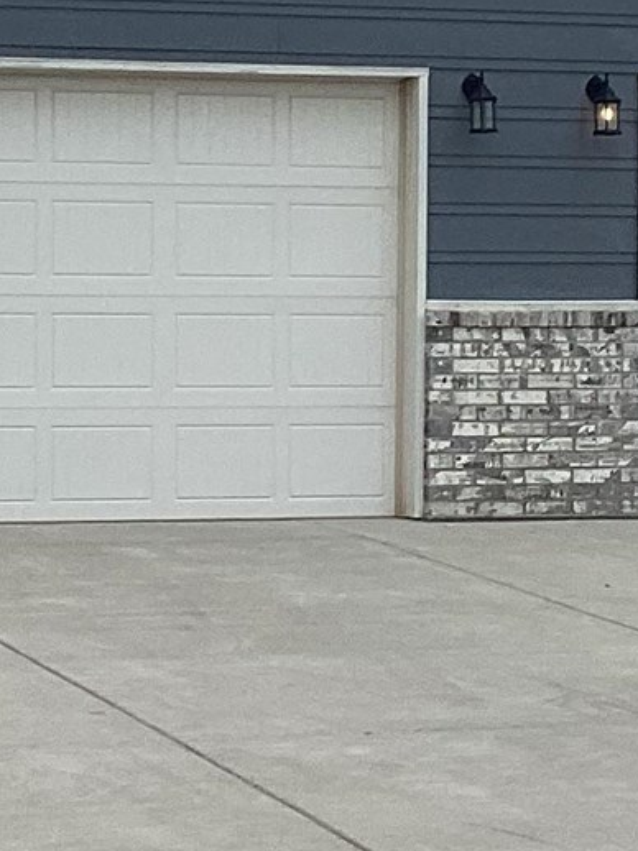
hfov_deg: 10.7
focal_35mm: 138
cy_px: 168
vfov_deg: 14.2
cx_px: 158
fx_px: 3394
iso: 25
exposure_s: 1/2717
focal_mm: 3.3
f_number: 2.4
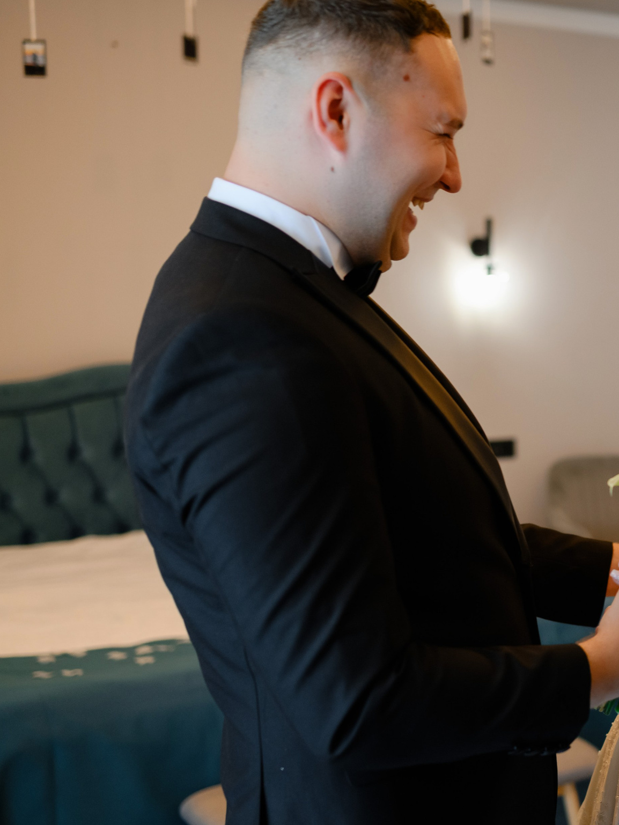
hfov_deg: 24.6
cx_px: 652
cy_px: 457
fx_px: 1335
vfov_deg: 34.3
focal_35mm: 56
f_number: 2.2
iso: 500
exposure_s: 1/250
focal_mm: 35
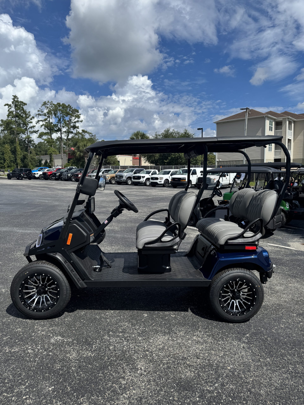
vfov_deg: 71.6
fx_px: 281
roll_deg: +0.4
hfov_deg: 56.8
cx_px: 152
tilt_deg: -6.1
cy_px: 202
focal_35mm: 24
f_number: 1.78
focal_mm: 6.76
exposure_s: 1/5814
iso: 80
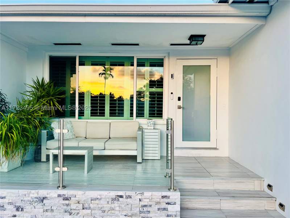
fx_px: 218
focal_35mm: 26
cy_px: 109
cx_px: 145
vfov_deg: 53.1
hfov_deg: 67.3
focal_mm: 5.7
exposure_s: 1/232
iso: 40
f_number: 1.5
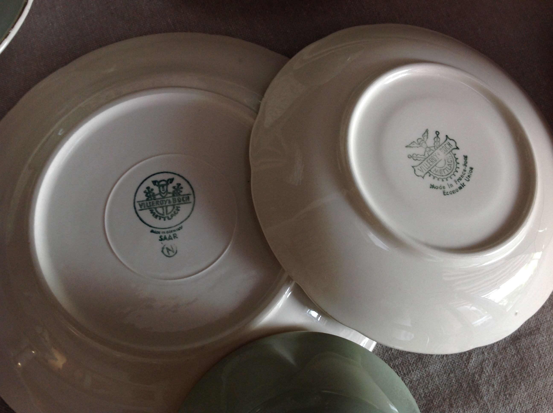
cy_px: 206
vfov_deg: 40.6
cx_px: 276
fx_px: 558
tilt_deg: -74.7
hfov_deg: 52.7
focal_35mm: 35
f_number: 2.4
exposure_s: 1/15
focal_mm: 4.28
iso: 64
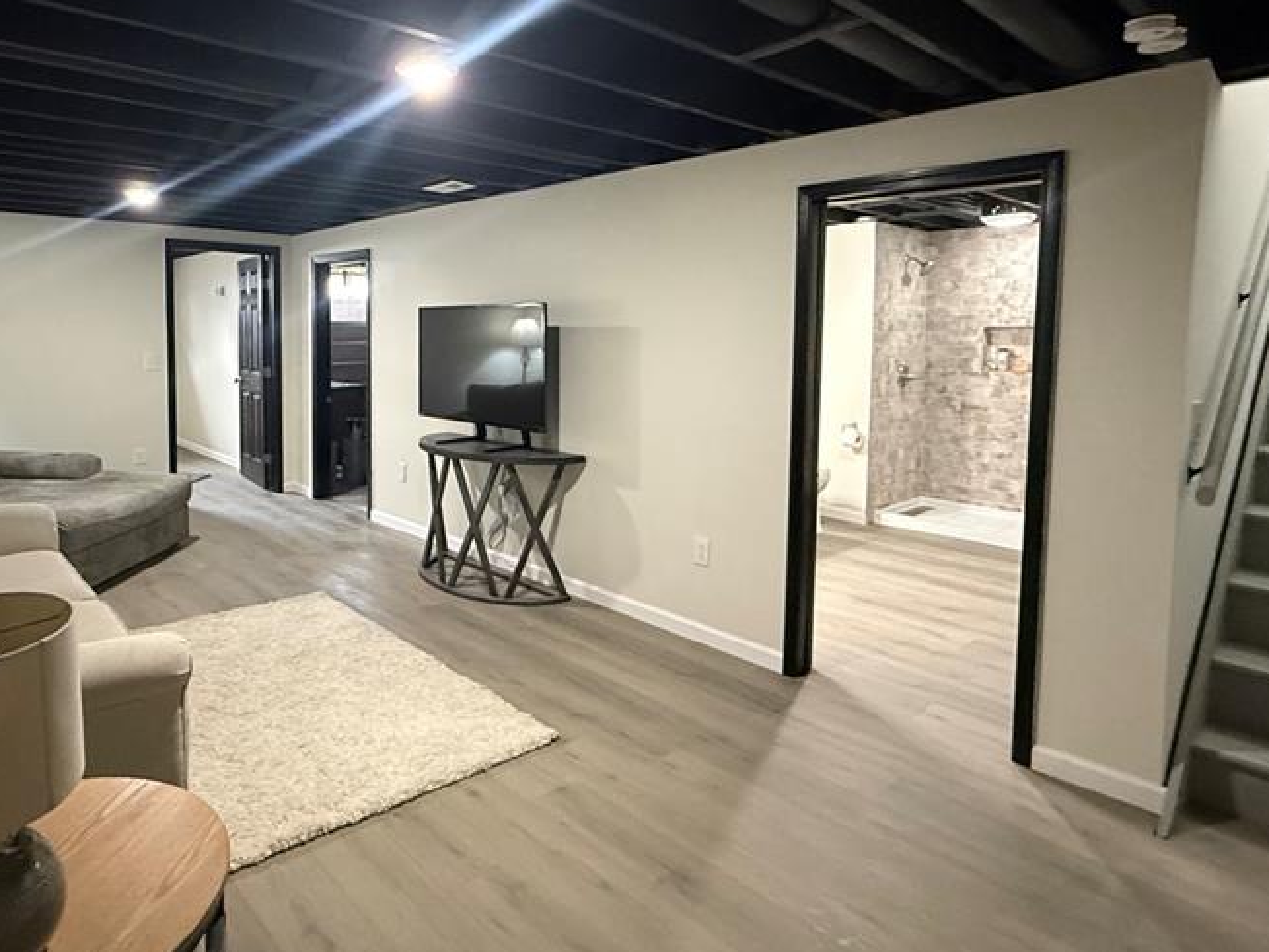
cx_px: 520
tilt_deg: -4.2
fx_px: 807
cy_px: 374
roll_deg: -0.2
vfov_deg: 60.5
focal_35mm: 22
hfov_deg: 75.7
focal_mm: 2.22
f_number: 2.2
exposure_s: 1/60
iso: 800
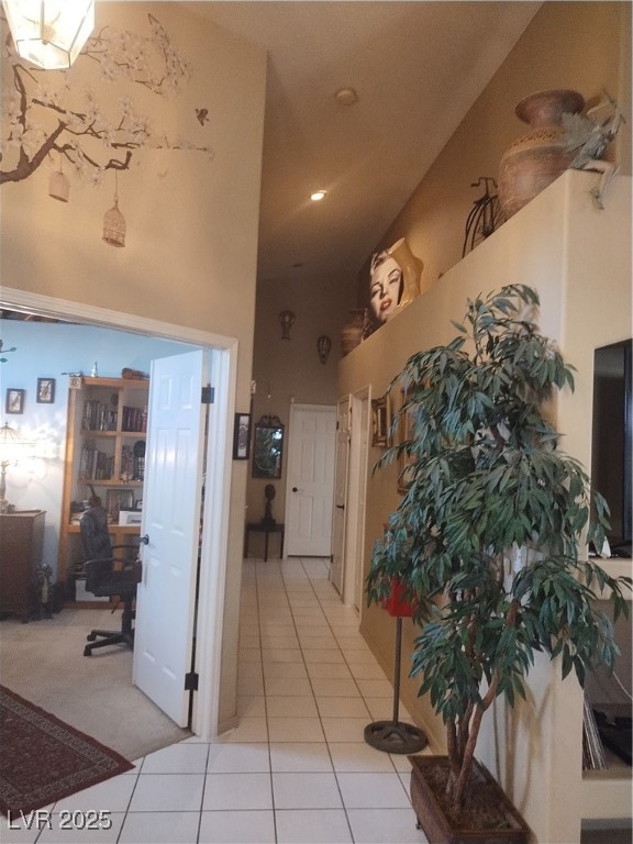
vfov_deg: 69.4
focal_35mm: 25
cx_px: 316
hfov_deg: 54.9
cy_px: 422
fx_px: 610
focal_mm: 4.71
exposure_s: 1/24
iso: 194
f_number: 1.7
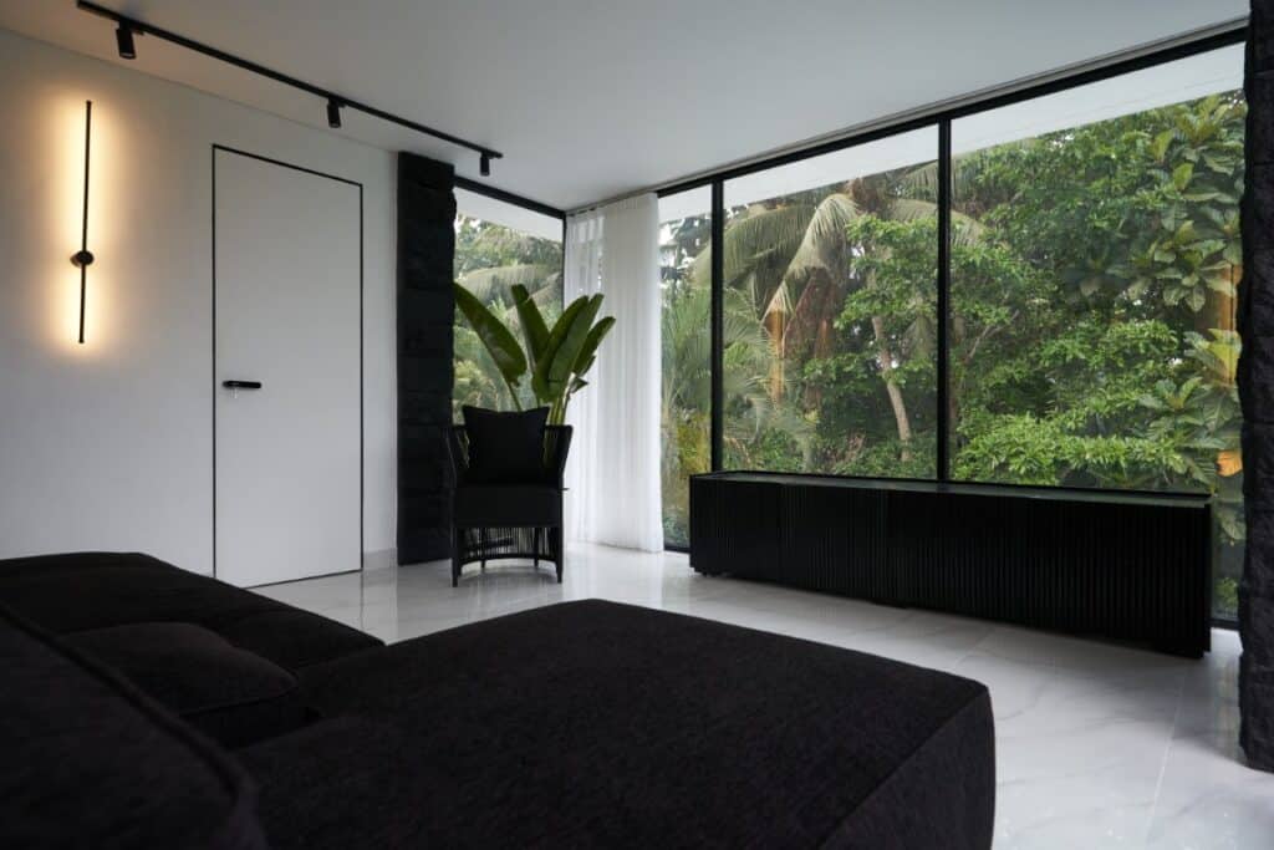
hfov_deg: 86.9
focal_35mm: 19
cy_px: 425
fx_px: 672
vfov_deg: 64.6
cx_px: 637
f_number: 5.6
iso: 400
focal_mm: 19
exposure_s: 1/60
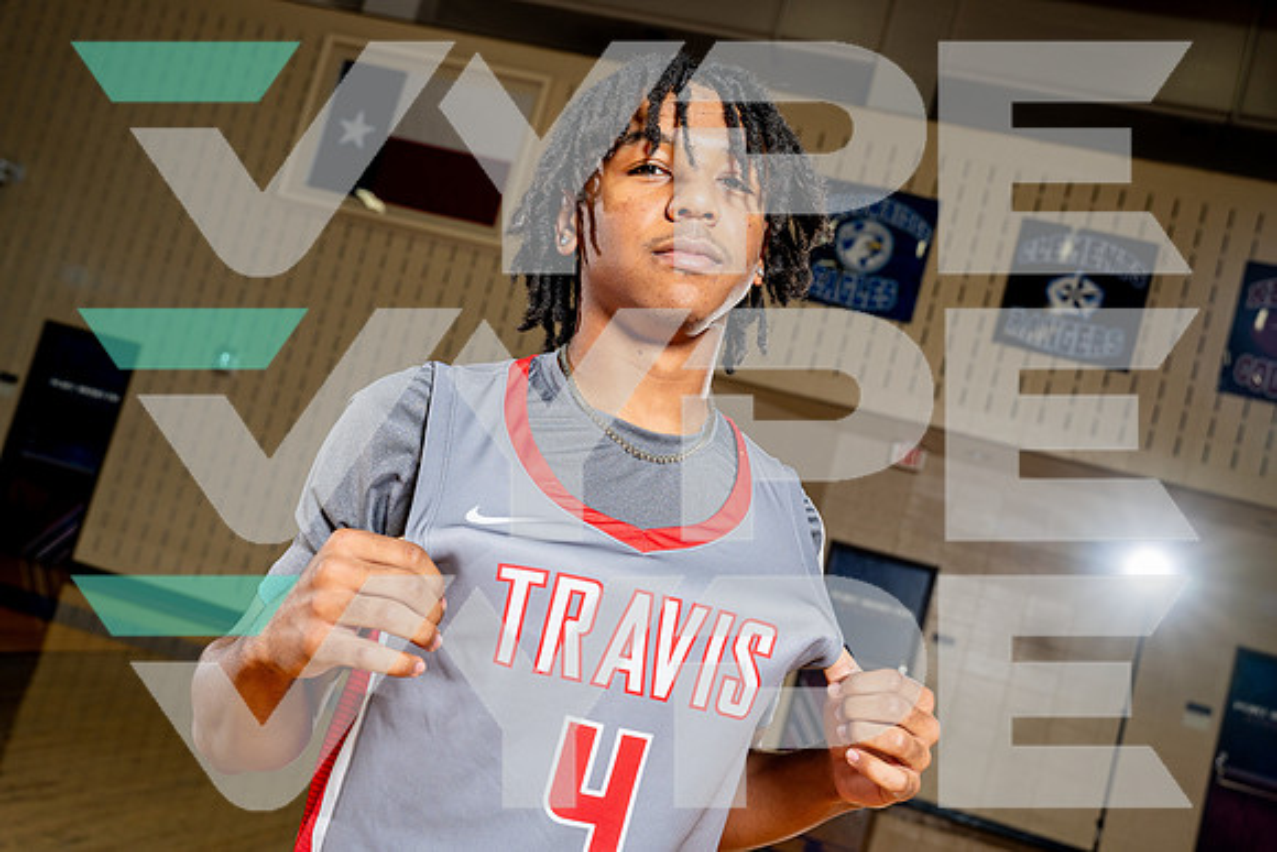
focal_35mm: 37
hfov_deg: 51.9
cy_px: 426
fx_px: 1313
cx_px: 638
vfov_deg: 36.0
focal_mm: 37
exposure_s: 1/250
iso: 400
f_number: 5.6
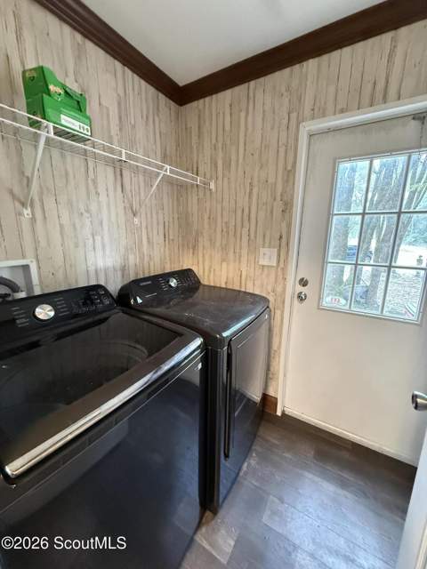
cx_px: 214
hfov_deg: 85.7
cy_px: 284
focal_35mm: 14
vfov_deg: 102.1
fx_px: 230
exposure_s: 1/60
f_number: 2.2
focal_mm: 2.22
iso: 1000
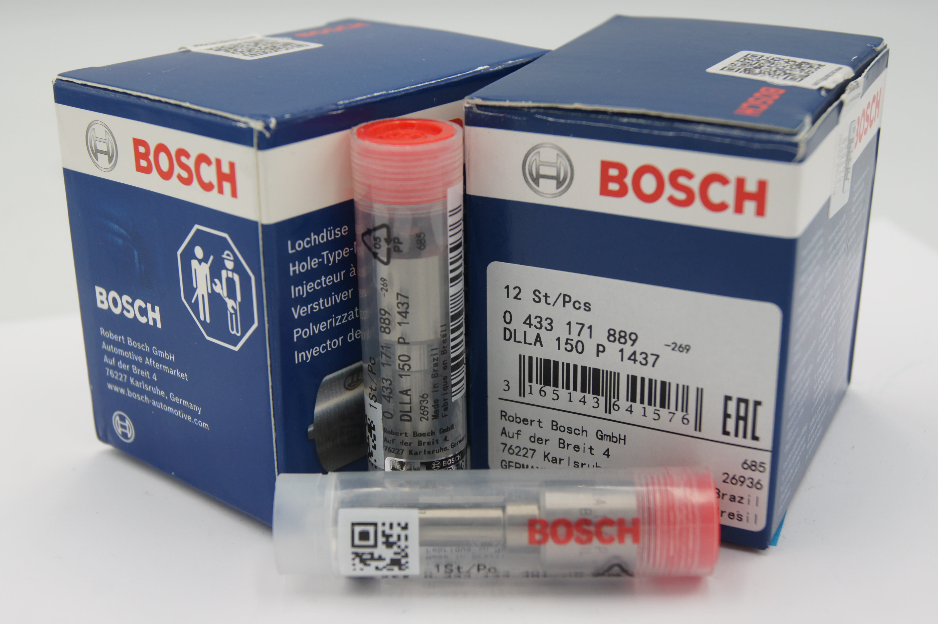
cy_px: 312
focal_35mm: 52
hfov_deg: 37.9
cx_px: 469
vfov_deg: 25.7
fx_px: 1367
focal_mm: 35
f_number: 5.6
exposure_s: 1/125
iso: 200
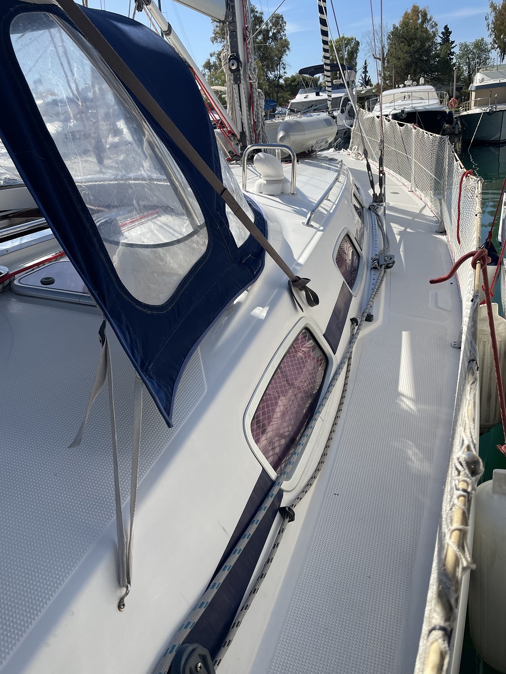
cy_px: 337
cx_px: 253
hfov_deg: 53.1
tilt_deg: -21.9
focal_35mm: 26
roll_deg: +6.7
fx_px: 507
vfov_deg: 67.3
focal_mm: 4.2
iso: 32
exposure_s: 1/3509
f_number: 1.6
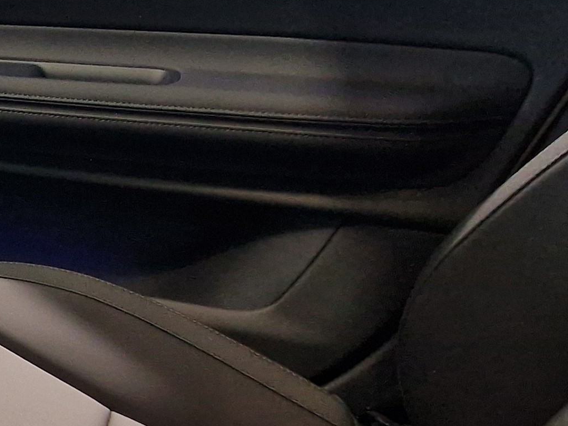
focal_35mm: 51
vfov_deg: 28.5
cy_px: 266
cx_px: -403
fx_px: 837
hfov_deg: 23.5
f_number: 2.2
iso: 200
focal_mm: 2.2
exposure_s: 1/50
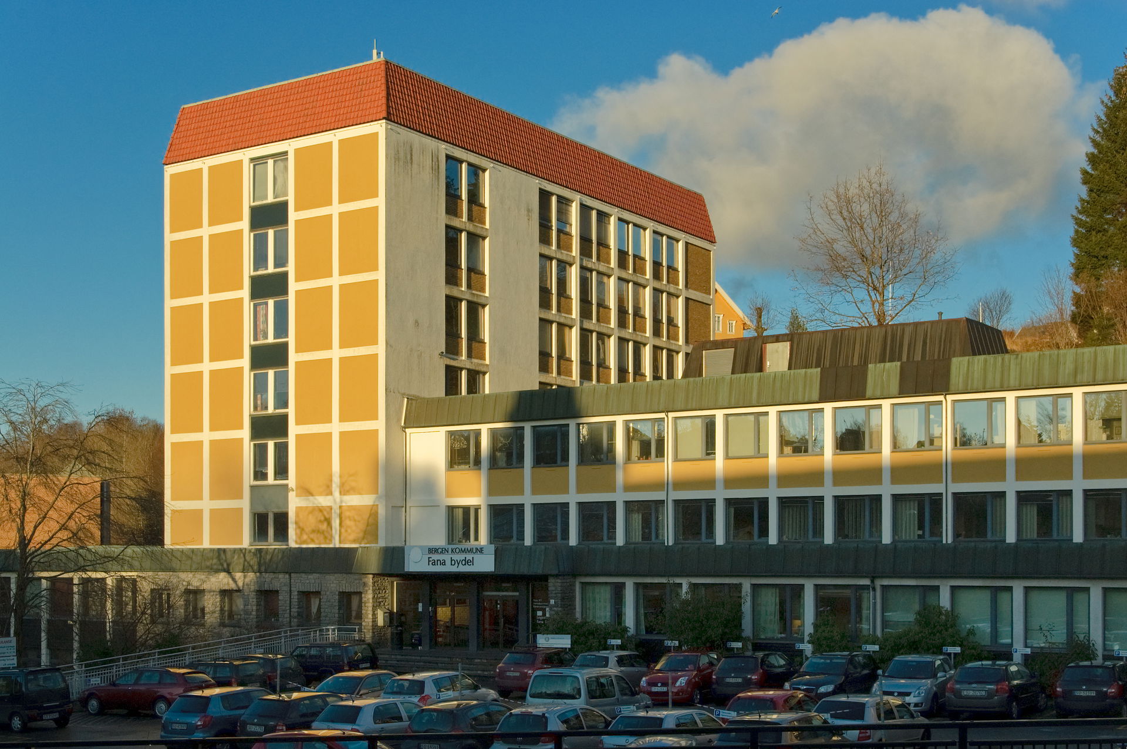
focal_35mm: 48
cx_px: 564
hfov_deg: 41.2
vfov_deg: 28.0
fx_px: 1501
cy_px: 374
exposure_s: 1/400
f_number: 9
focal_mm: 32
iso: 400
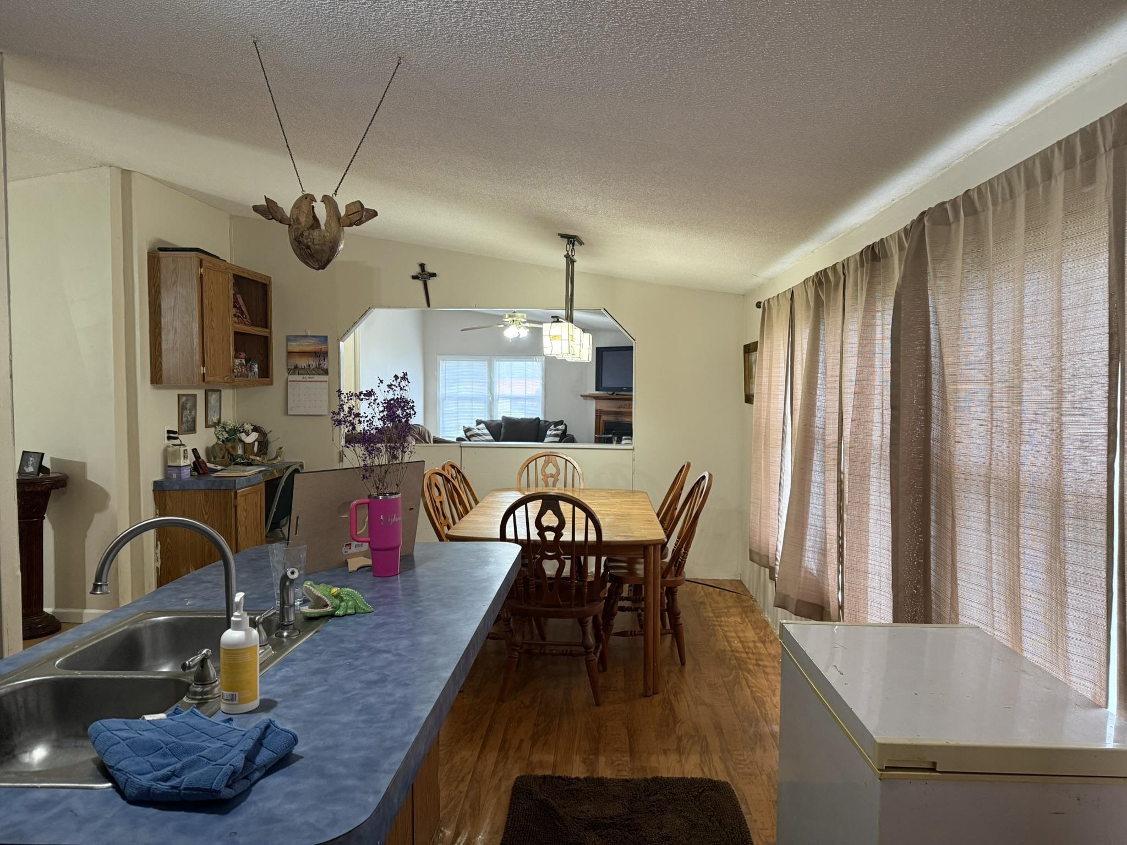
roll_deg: -0.5
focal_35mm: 24
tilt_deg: -3.4
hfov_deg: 71.6
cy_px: 422
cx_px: 564
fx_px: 781
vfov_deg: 56.8
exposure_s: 1/60
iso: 320
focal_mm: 6.76
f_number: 1.78
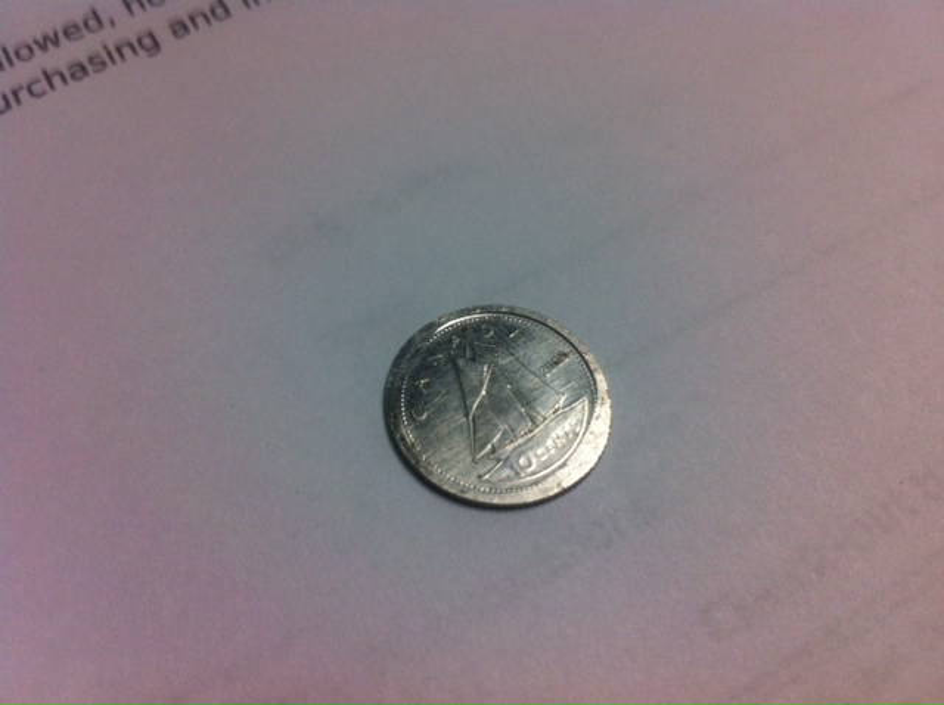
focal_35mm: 35
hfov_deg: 52.7
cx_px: 472
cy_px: 352
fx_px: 953
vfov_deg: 40.6
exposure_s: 1/20
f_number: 2.8
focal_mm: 3.85
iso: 80
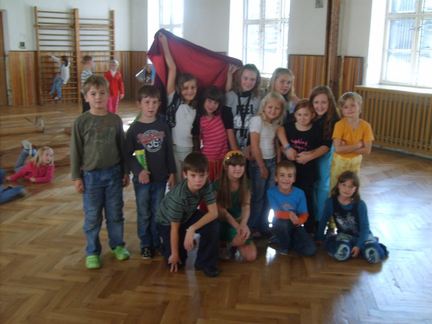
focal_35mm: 35
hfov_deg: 52.6
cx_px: 216
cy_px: 162
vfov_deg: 40.7
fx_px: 437
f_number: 2.8
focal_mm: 5.8
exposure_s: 1/45
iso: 50
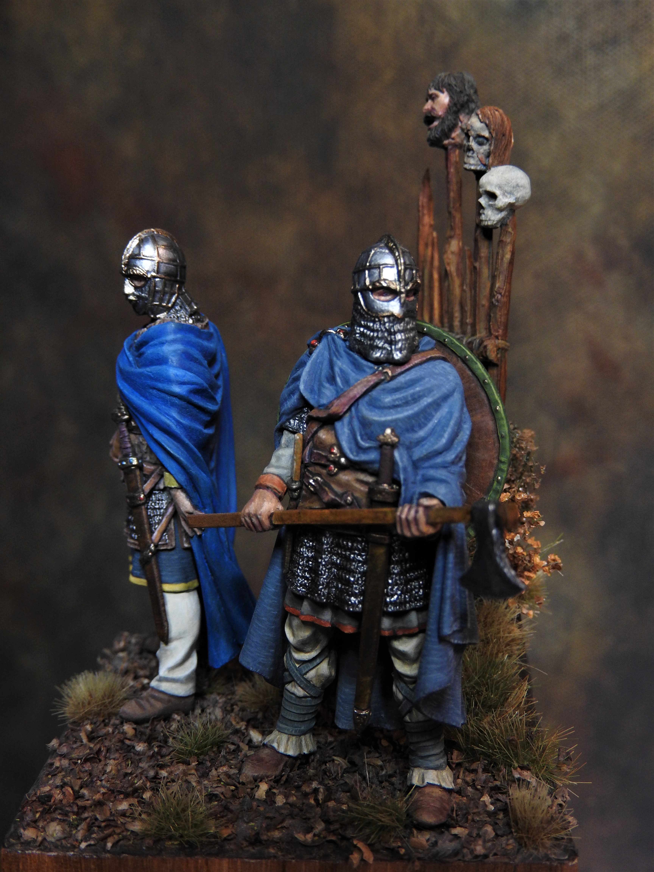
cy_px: 436
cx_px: 327
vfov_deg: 42.1
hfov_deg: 32.2
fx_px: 1134
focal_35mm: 45
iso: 250
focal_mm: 8.1
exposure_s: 1/30
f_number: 4
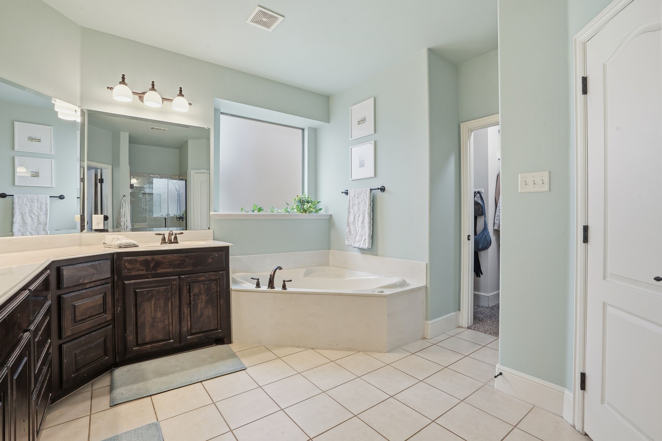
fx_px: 294
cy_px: 220
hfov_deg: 96.7
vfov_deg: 73.7
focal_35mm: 16
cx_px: 331
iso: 160
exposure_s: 1/6
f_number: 11
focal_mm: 16
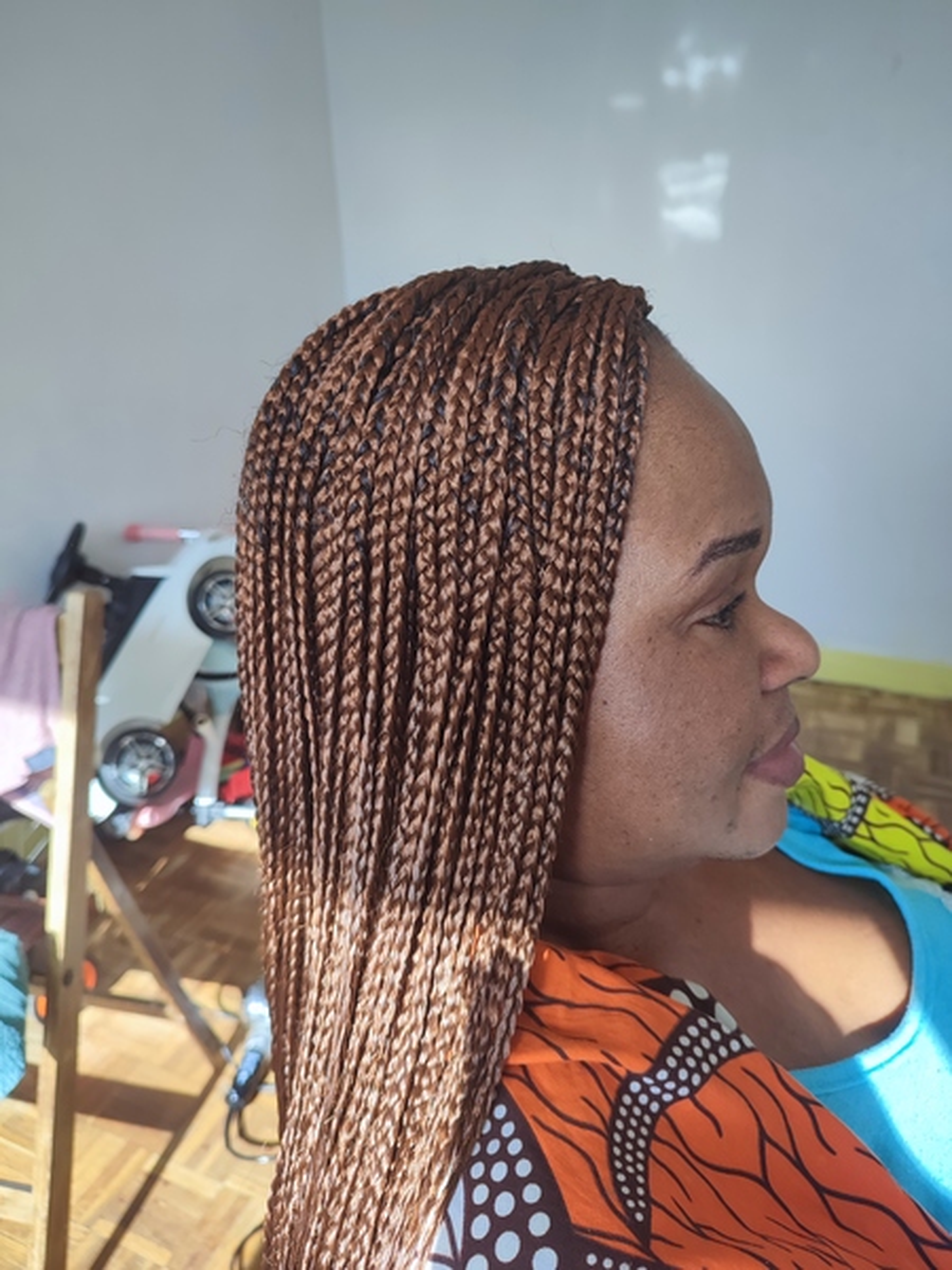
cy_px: 635
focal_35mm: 24
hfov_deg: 56.8
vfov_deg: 71.6
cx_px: 476
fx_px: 880
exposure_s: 1/146
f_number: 1.89
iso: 50
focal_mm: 5.89
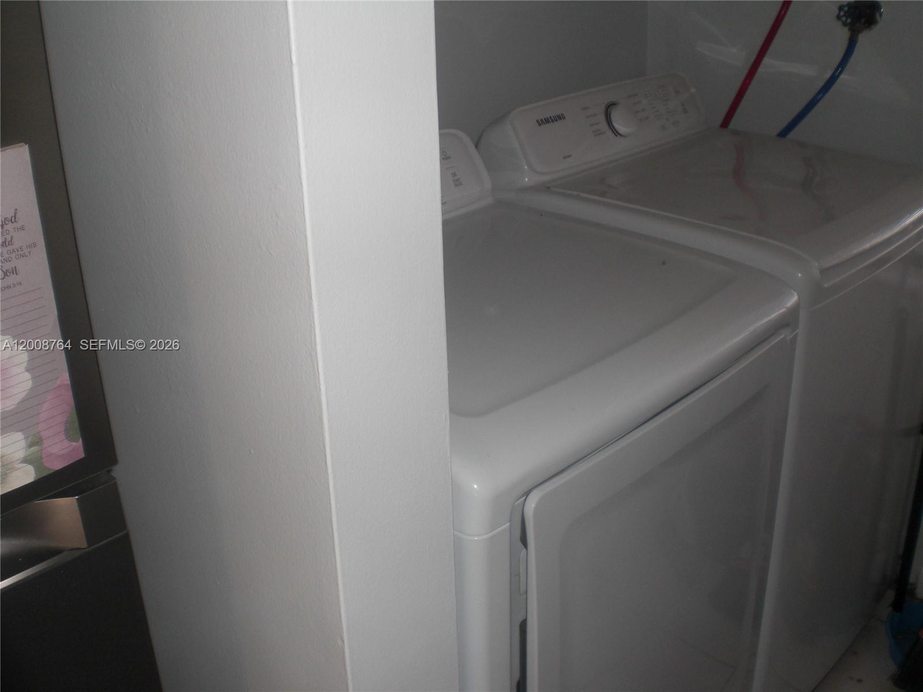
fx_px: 1013
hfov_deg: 49.0
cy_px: 346
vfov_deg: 37.7
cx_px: 462
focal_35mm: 38
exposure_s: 1/60
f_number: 3.1
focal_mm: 6.3
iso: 100
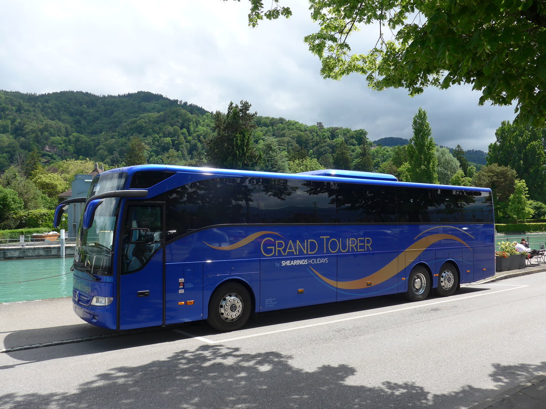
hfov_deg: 61.7
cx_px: 273
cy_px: 204
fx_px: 457
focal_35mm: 29
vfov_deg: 48.2
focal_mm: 6
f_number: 2.8
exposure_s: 1/1000
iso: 80
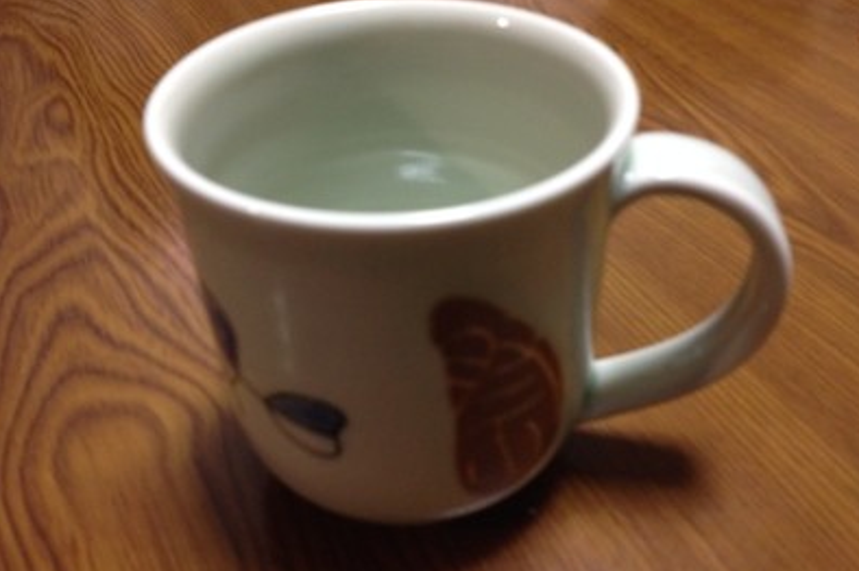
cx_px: 434
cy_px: 292
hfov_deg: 51.9
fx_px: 882
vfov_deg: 35.9
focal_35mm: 37
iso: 160
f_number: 2.4
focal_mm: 4.28
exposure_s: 1/20
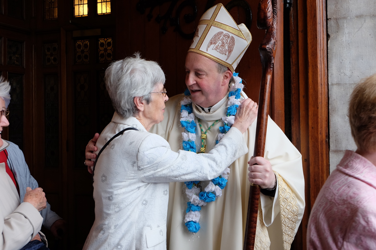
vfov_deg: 31.8
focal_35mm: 42
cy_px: 105
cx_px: 197
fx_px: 439
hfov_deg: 46.4
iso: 640
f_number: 5
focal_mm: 23.2
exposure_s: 1/100
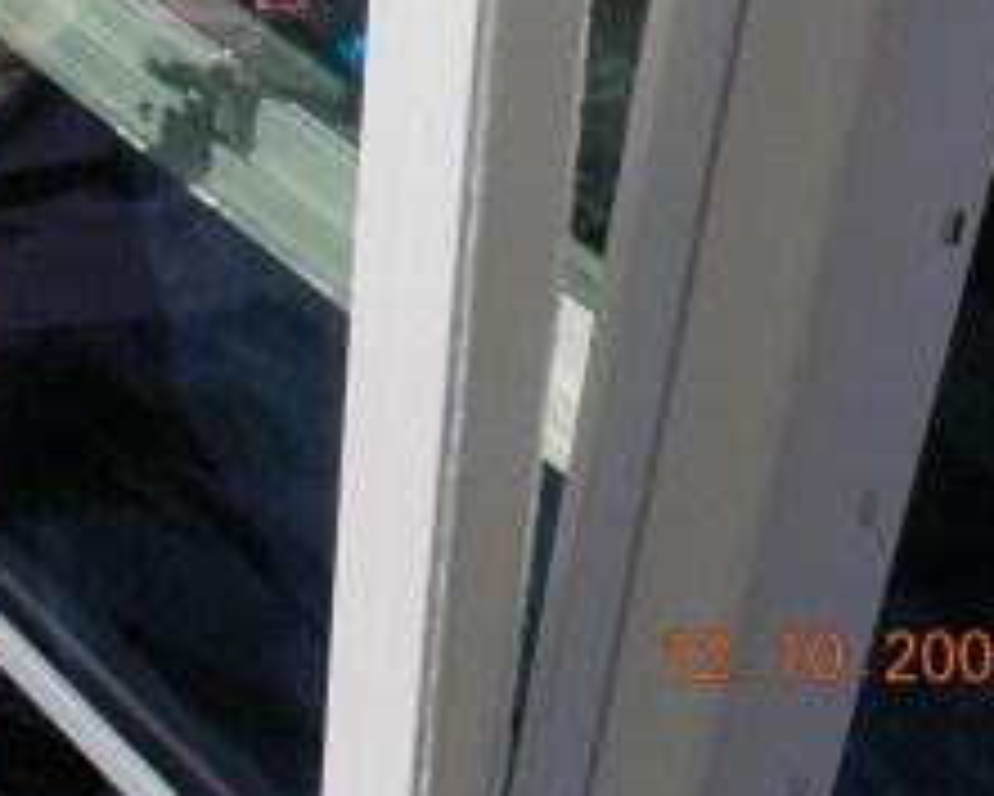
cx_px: 369
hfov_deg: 18.2
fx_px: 3090
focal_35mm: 105
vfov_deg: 14.5
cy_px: 58
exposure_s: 1/478
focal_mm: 8
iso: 50
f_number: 6.4
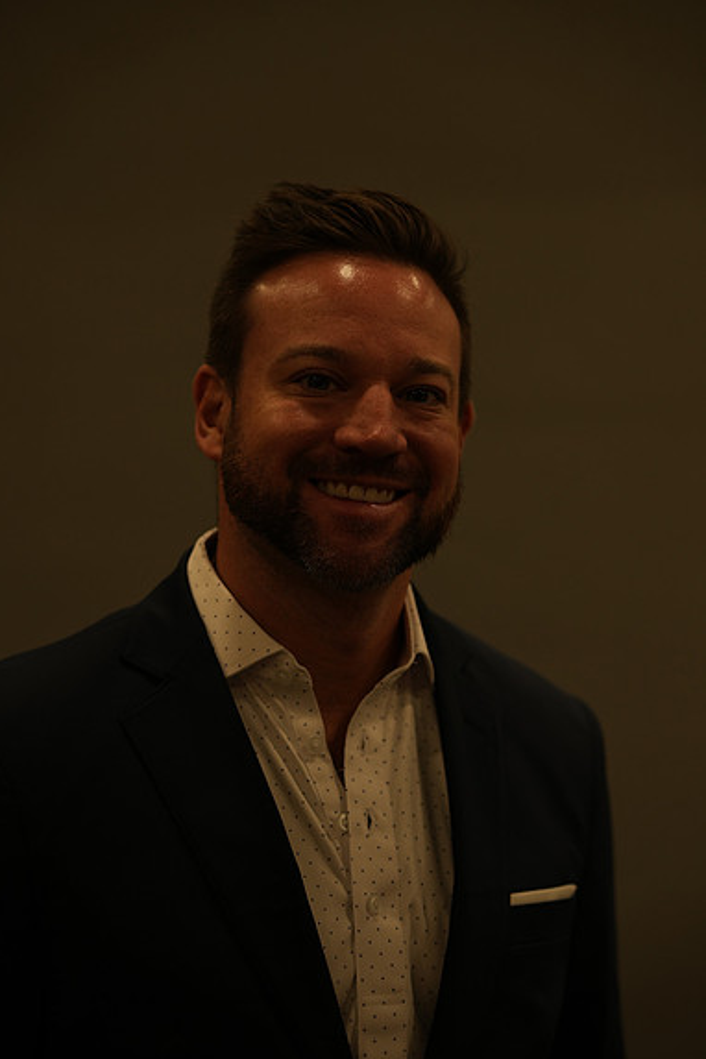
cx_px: 350
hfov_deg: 15.9
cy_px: 534
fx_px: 2530
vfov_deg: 23.6
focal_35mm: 86
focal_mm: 85
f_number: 2.5
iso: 250
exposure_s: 1/200
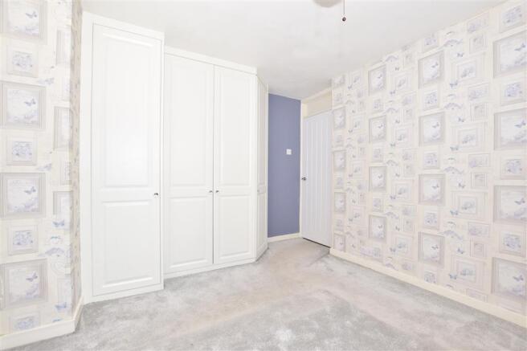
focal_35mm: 15
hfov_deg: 100.4
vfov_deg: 77.3
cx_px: 264
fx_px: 220
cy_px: 176
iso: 400
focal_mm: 10
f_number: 8
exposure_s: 1/60
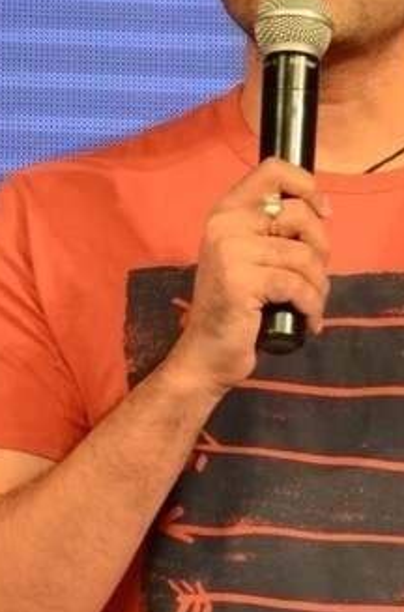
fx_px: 7403
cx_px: 359
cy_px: 584
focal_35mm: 437
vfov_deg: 4.7
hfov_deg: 3.1
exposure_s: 1/125
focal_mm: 90
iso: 1000
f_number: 7.1
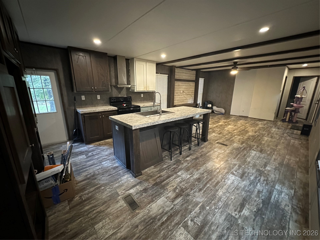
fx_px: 129
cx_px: 160
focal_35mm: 14
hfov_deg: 102.1
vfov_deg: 85.7
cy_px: 120
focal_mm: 2.22
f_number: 2.2
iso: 1250
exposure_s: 1/40
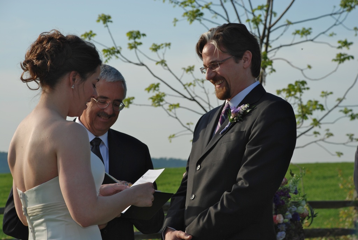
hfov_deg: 17.0
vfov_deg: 11.4
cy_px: 120
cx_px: 179
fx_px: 1194
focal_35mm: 120
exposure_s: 1/200
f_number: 8
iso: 100
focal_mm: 80
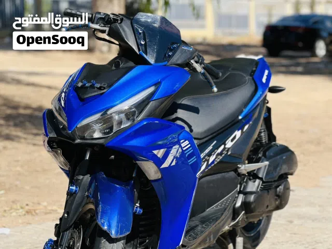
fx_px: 739
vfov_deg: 19.1
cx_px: 166
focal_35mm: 77
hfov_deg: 25.3
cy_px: 124
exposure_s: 1/531
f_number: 2.8
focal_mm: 9
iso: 32
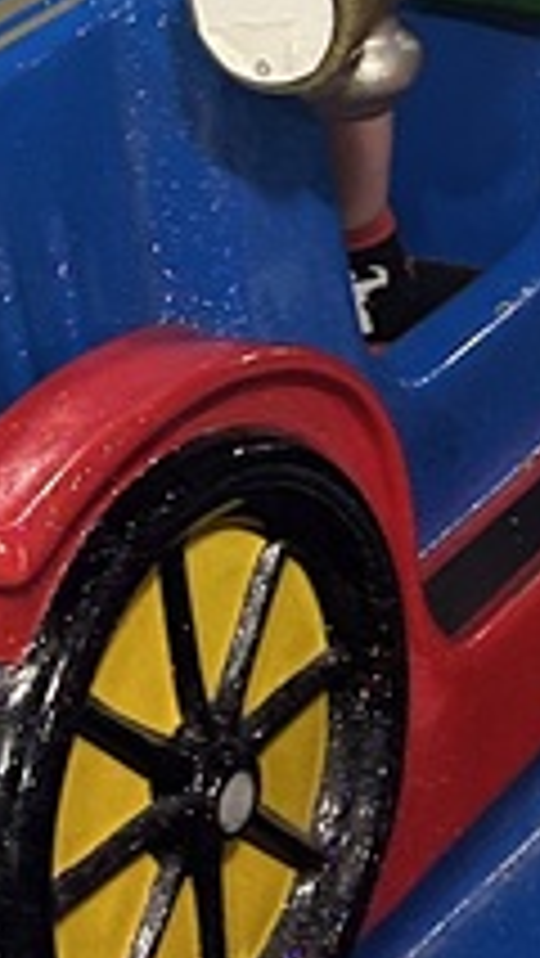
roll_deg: +3.1
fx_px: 3458
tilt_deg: -11.9
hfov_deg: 8.9
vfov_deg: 14.8
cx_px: 518
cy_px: -400
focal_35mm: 136
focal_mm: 5.7
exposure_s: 1/60
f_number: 1.5
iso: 250
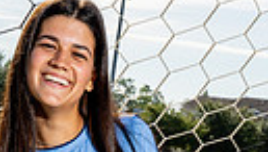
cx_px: 66
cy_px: 394
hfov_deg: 13.1
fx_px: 1167
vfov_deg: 6.9
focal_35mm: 164
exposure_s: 1/250
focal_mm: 45
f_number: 11
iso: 200
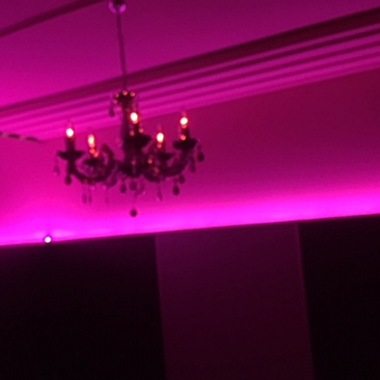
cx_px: 196
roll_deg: +5.4
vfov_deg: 47.2
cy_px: 192
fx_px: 435
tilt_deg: +4.4
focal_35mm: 35
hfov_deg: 47.2
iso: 400
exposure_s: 1/17
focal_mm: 4.15
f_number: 2.2
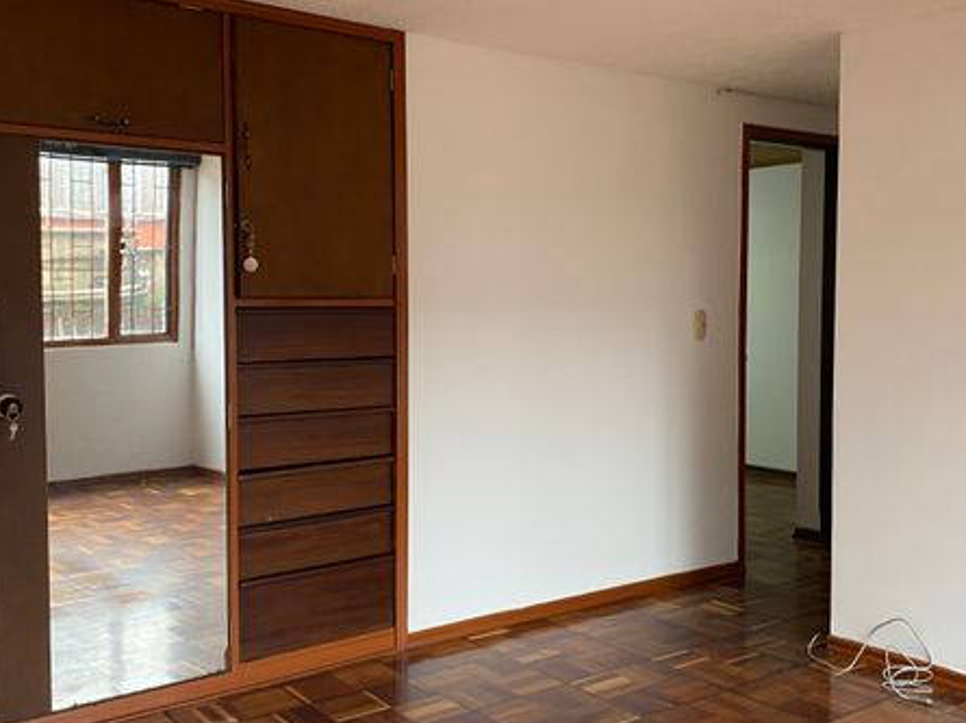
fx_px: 1087
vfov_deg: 36.8
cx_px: 576
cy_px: 369
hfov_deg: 47.6
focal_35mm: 39
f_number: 1.8
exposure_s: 1/60
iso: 125
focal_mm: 4.25
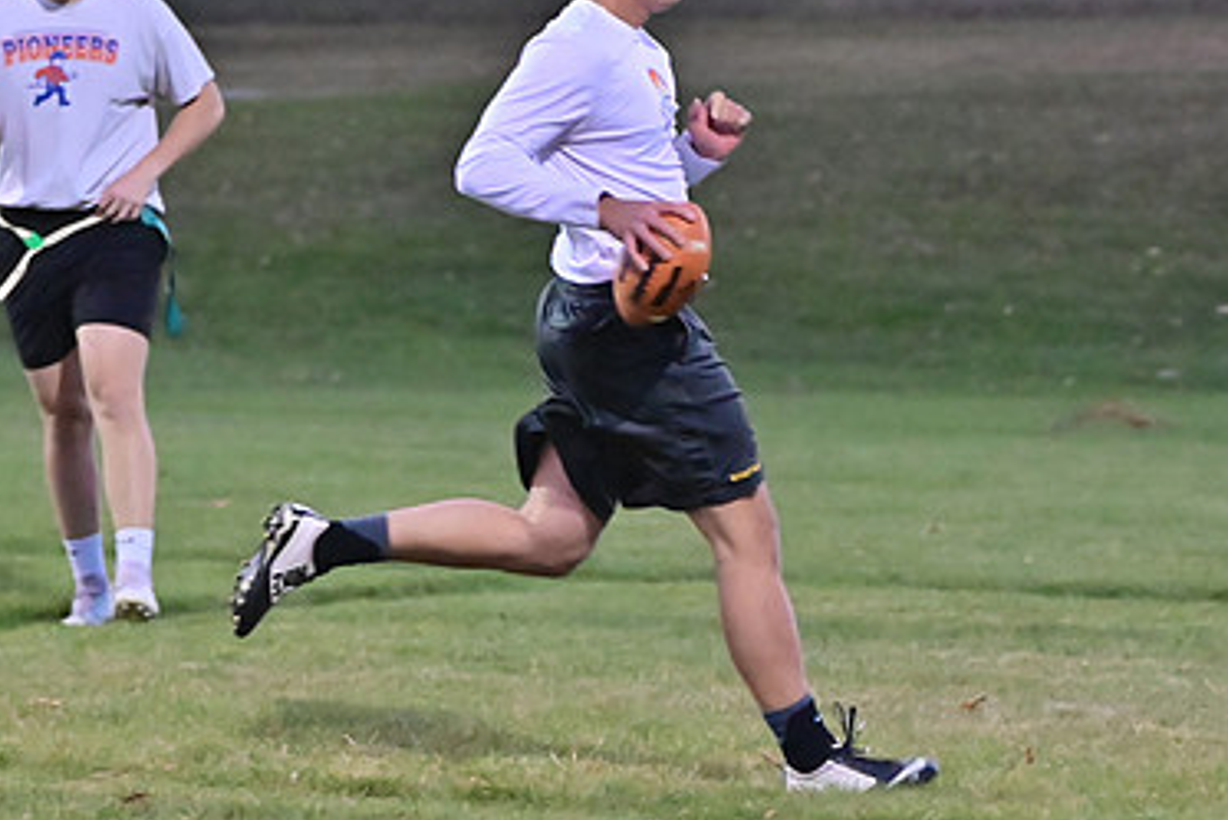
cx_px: 556
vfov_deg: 4.5
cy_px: 275
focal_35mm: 303
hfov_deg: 6.8
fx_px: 10339
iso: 6400
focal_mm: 130
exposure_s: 1/400
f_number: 4
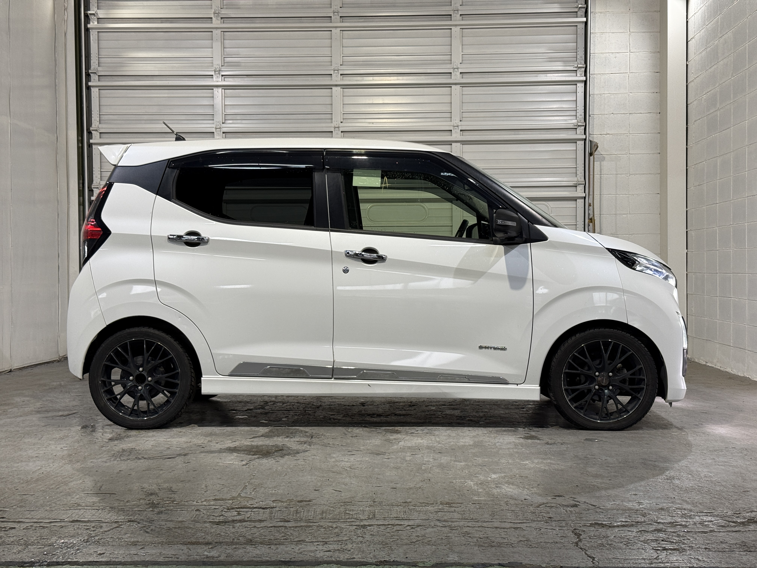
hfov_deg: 39.7
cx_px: 378
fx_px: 1050
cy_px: 284
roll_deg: +0.4
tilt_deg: -0.4
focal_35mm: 48
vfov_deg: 30.3
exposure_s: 1/60
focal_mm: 6.76
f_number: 1.78
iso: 64
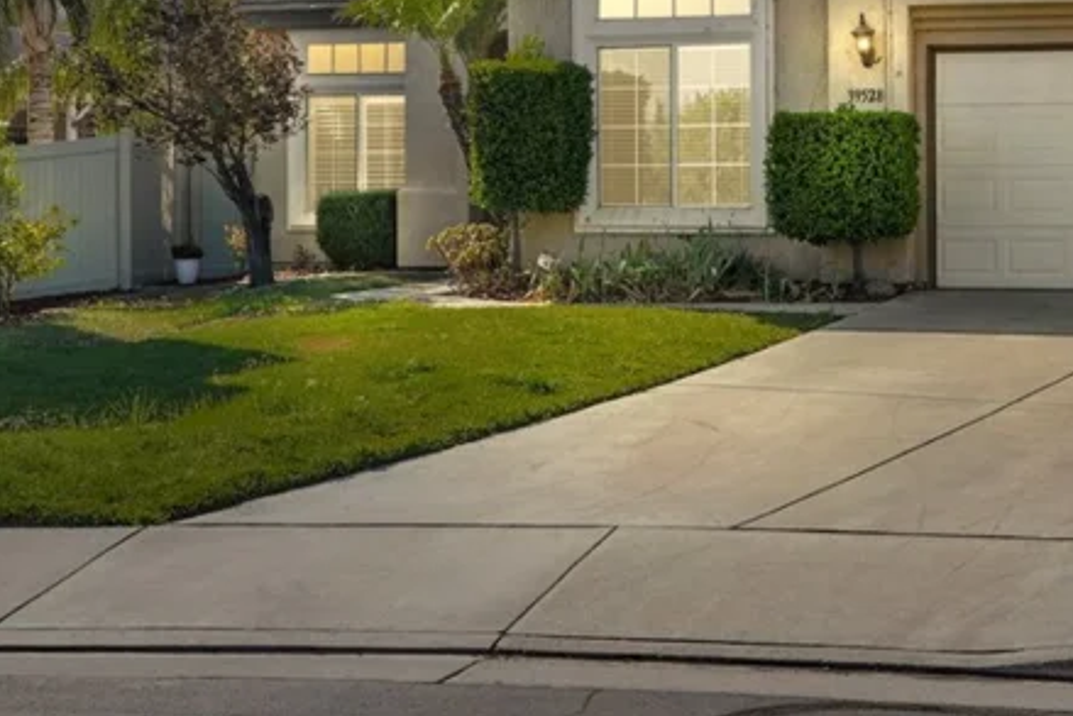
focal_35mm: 67
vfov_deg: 20.2
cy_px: 191
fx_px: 1998
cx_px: 789
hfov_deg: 29.6
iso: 100
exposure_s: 1/125
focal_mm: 35
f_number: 9
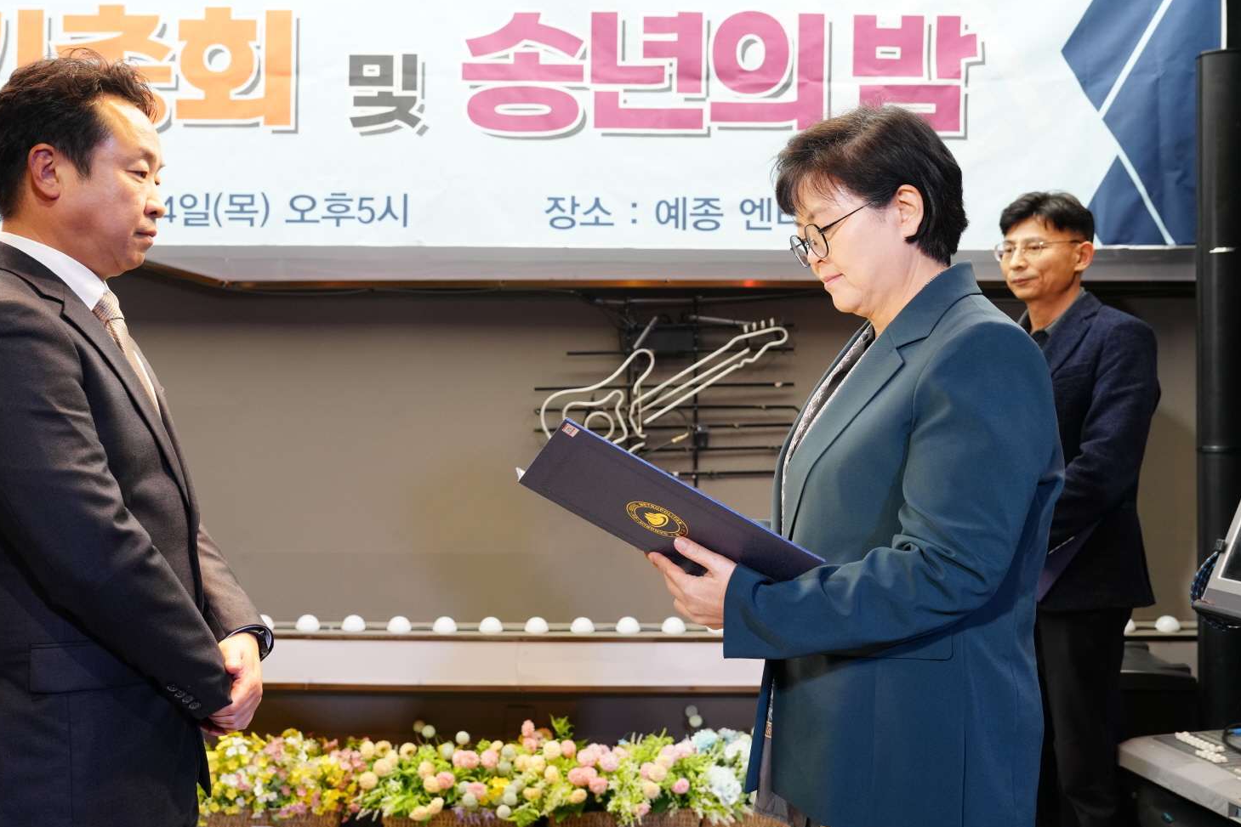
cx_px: 525
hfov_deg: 51.7
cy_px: 411
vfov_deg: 35.9
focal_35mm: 37
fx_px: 1276
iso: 1000
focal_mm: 30
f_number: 4.5
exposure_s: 1/160
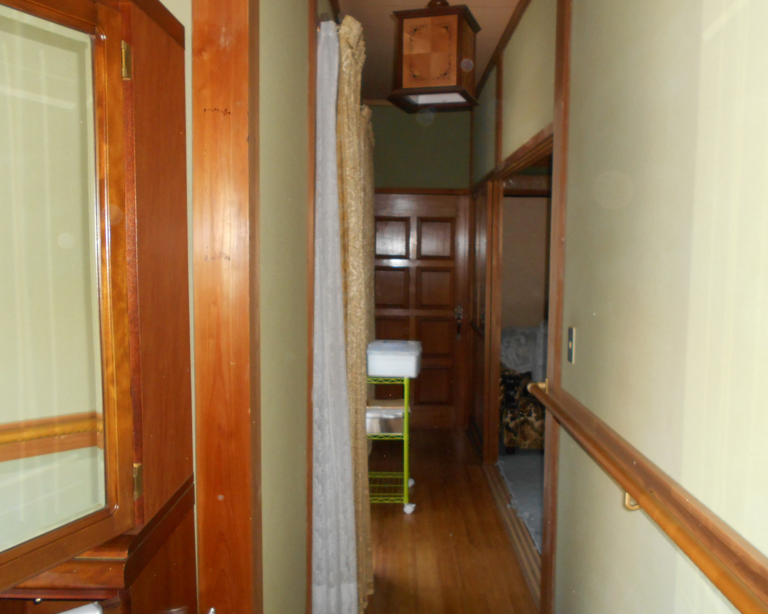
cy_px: 307
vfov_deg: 48.5
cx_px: 401
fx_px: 682
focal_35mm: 30
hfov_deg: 58.7
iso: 250
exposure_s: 1/25
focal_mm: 4.6
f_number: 3.2
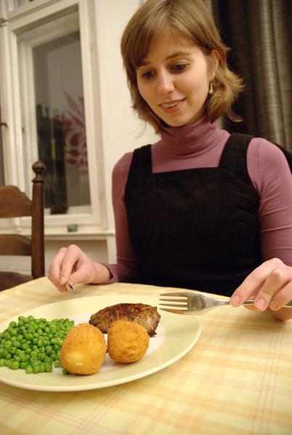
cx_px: 146
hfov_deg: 48.1
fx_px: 327
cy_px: 218
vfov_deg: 67.3
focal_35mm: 27
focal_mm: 18
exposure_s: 1/13
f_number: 3.5
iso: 1250
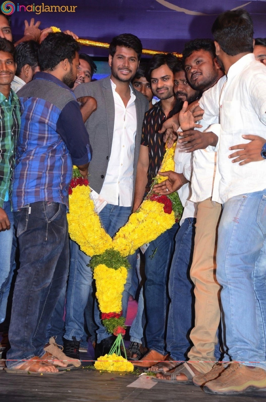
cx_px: 133
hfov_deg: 11.4
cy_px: 201
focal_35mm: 120
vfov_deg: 17.1
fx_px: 1336
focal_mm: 80
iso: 1250
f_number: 6.3
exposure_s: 1/125
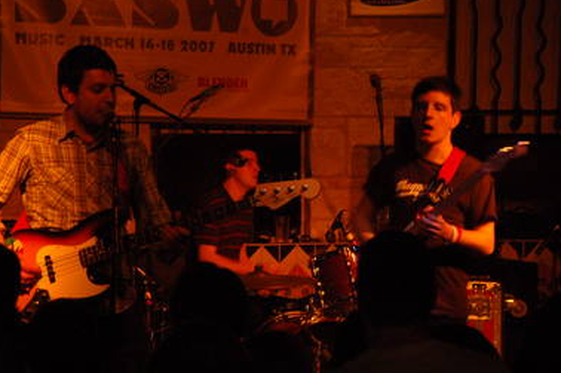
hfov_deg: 15.8
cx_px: 279
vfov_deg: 10.5
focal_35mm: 130
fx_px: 2023
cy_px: 176
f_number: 5.6
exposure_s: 1/40
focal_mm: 78
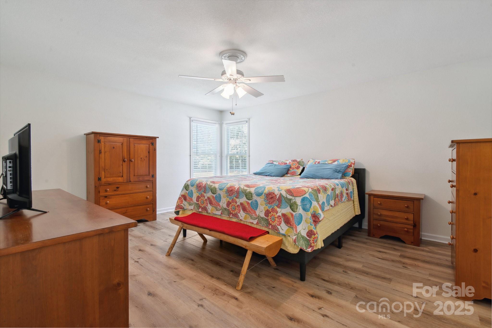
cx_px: 246
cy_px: 164
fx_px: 219
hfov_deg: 96.7
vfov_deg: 73.7
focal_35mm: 16
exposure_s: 1/1.25
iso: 100
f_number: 11
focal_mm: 16
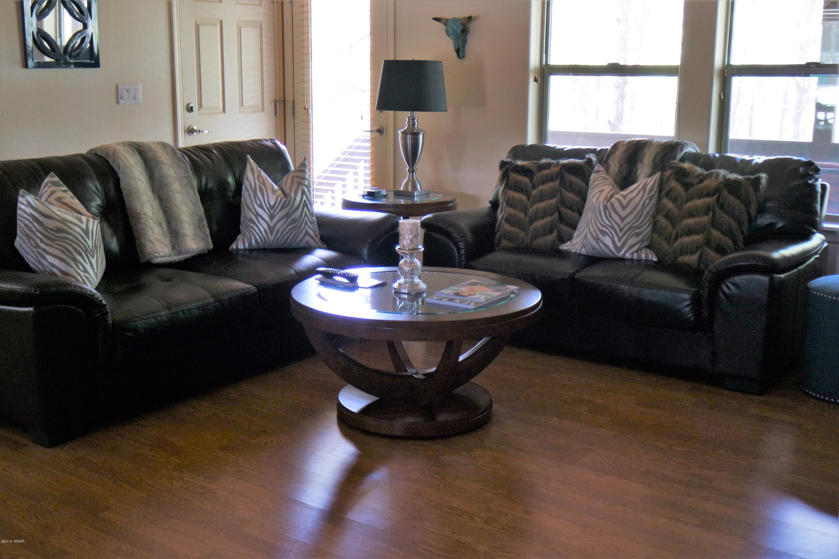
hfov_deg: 48.5
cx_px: 420
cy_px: 280
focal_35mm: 40
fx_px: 932
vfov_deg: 33.4
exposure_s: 1/15
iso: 800
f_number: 4
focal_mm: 15
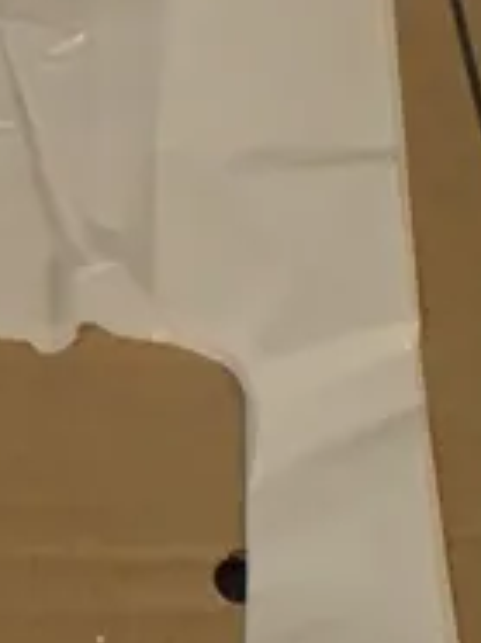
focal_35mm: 97
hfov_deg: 15.0
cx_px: 3
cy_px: 169
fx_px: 1801
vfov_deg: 20.1
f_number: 2.3
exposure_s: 1/125
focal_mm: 5.5
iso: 640
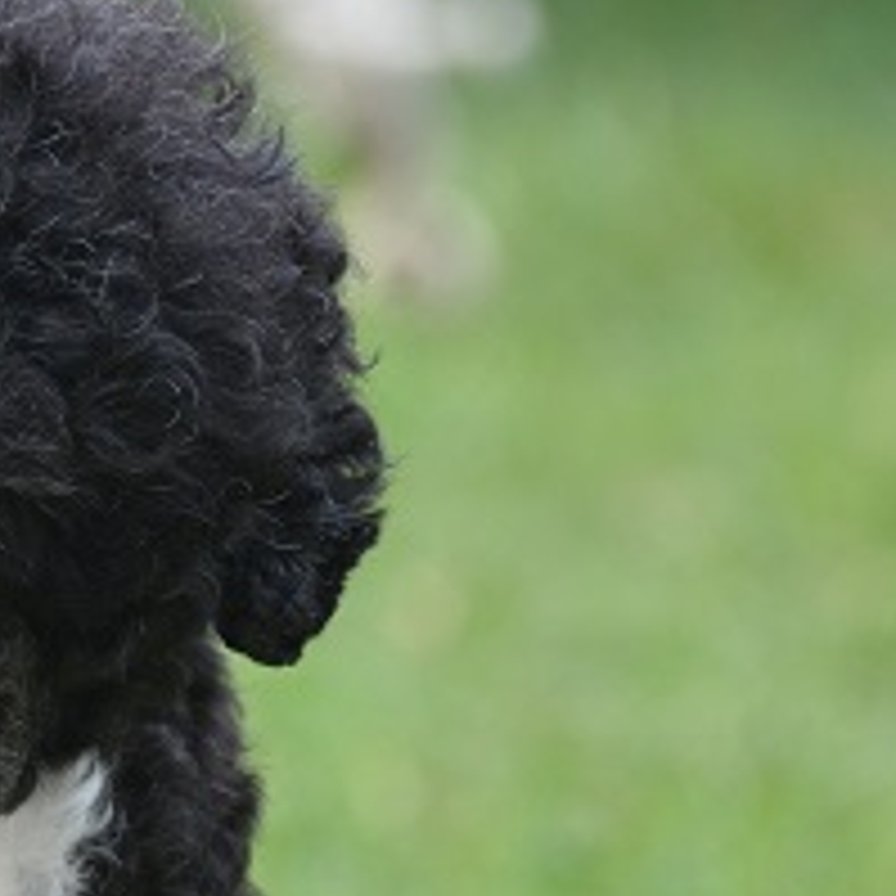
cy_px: 547
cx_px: -36
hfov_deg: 1.9
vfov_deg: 1.9
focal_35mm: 922
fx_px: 27000
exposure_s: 1/1000
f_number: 5.6
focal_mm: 240
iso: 560
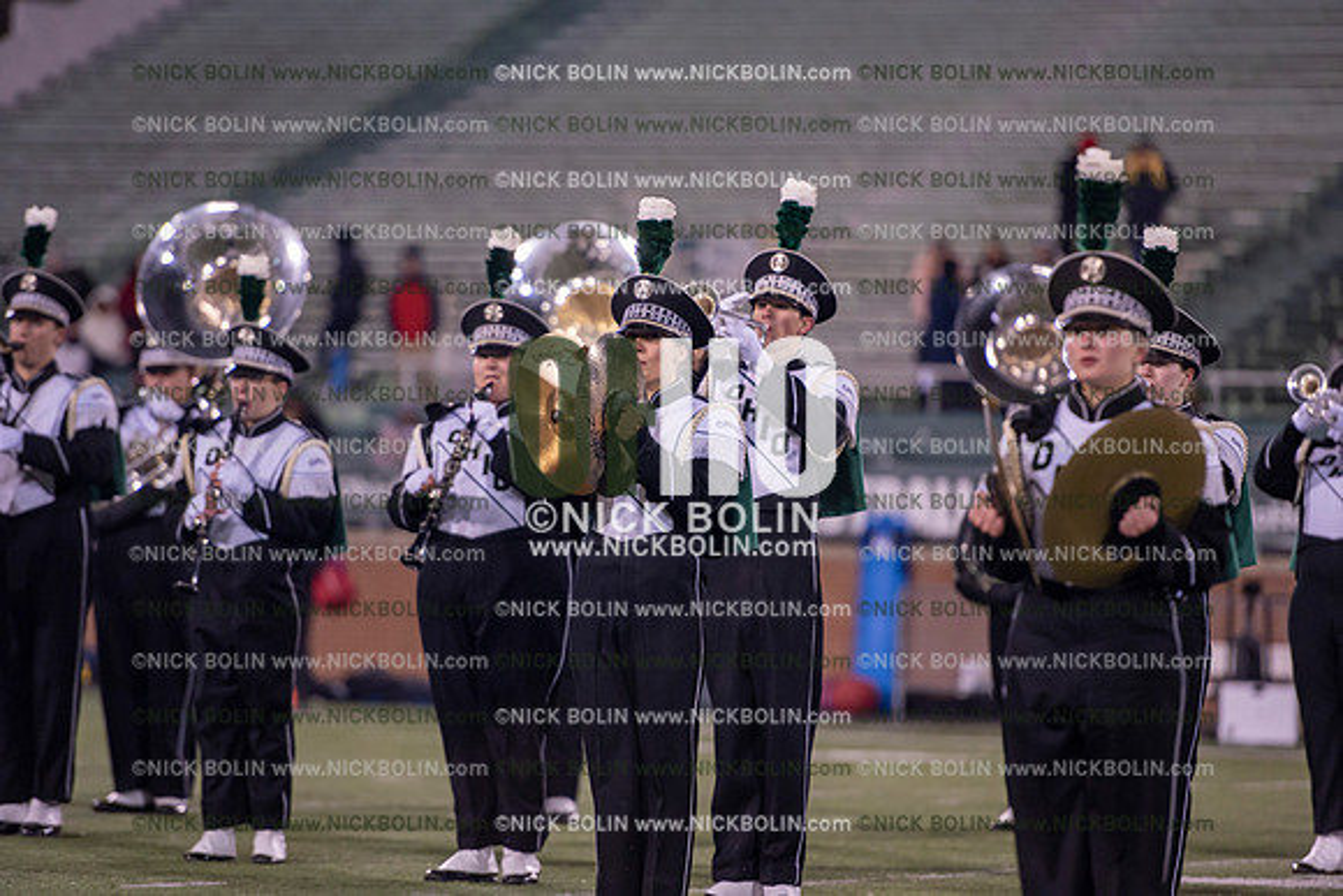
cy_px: 448
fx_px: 7463
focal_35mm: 200
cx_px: 672
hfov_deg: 10.3
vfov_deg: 6.9
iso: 2500
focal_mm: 200
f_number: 2.8
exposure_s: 1/1250
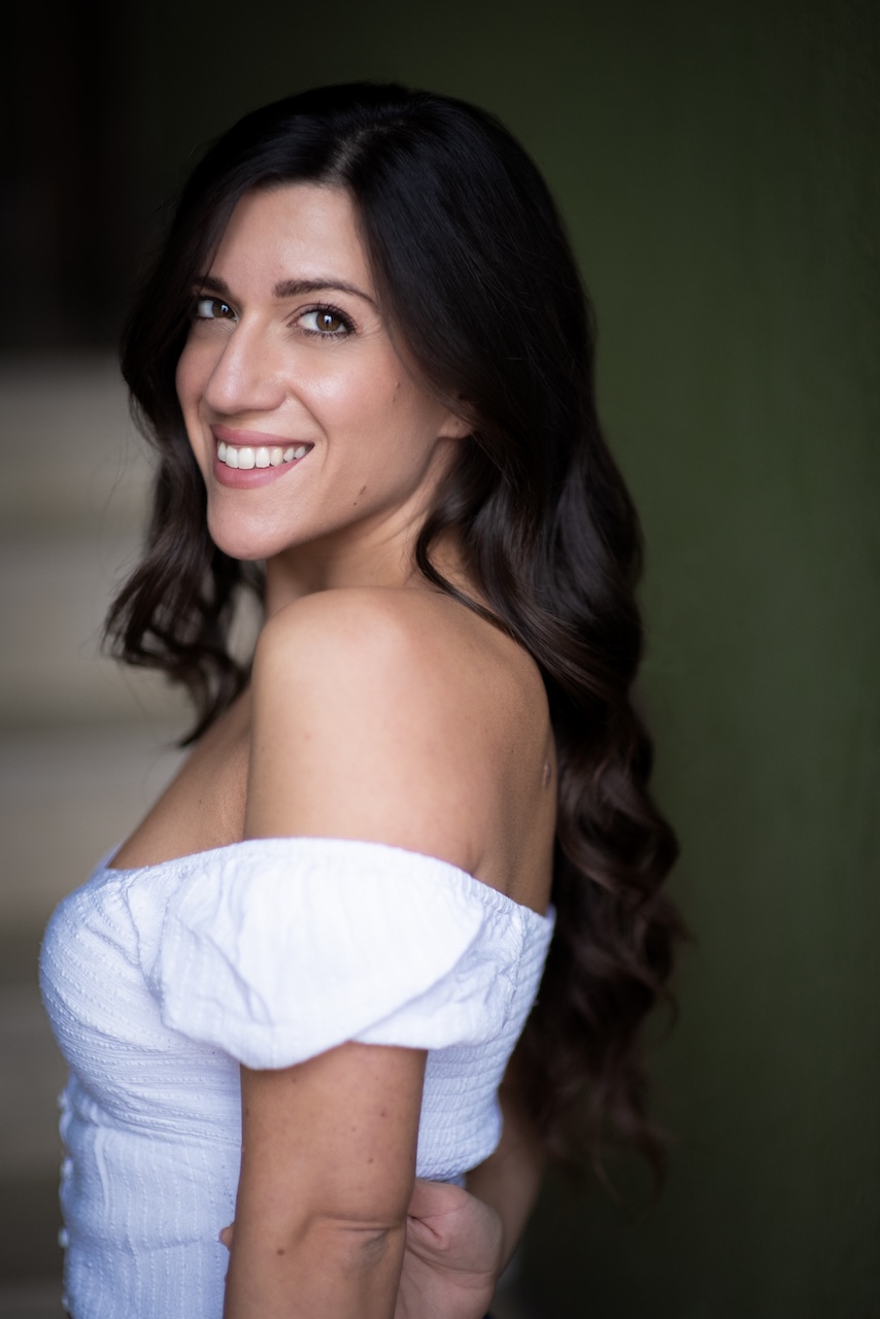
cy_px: 660
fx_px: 3115
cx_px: 440
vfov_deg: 23.9
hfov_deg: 16.1
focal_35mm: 85
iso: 400
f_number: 1.4
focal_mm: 85
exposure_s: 1/200
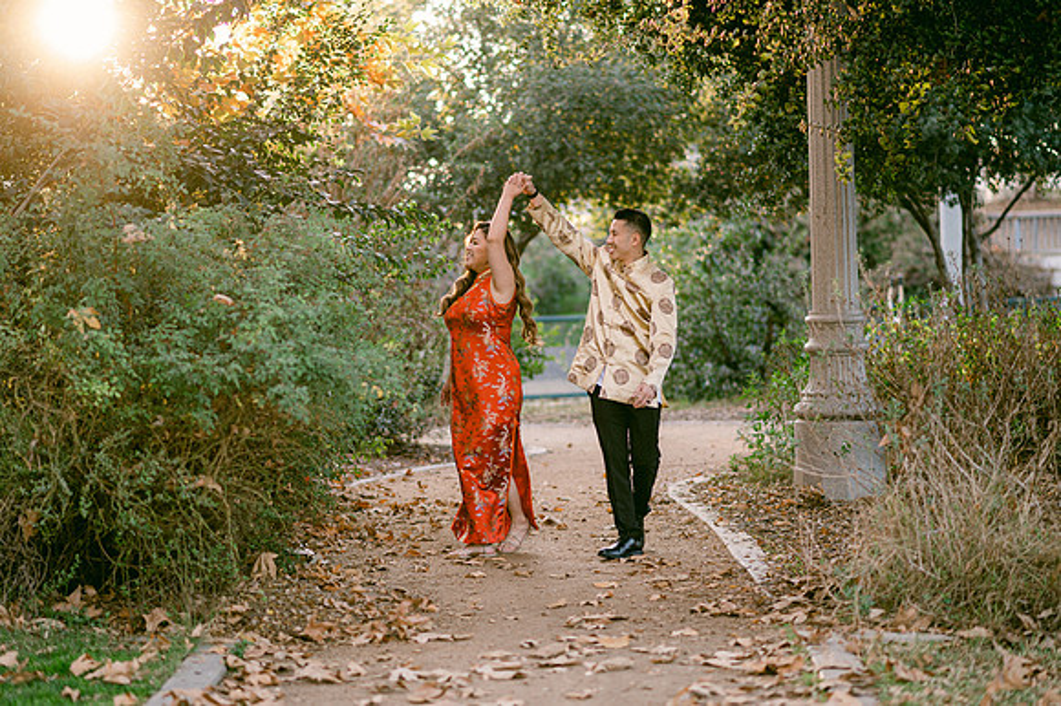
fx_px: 2656
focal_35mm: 90
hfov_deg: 22.6
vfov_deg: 15.1
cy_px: 366
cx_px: 525
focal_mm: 85
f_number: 2
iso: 200
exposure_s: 1/200
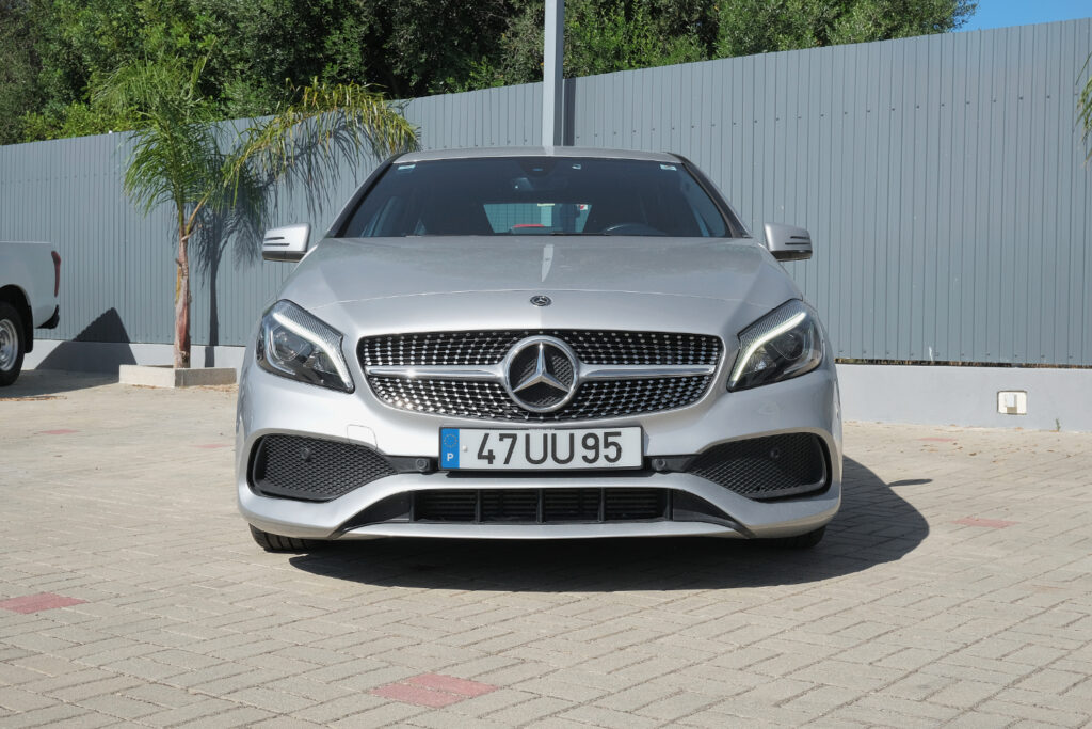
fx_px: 1426
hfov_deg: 41.9
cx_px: 546
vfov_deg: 28.7
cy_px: 364
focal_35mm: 47
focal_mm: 31.4
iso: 160
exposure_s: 1/250
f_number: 9
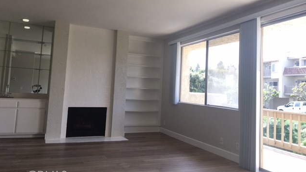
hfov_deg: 61.0
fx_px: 260
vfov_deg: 36.5
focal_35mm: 32
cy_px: 66
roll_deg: -2.9
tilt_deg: +6.2
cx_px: 153
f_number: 2.2
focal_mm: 4.15
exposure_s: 1/120
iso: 25
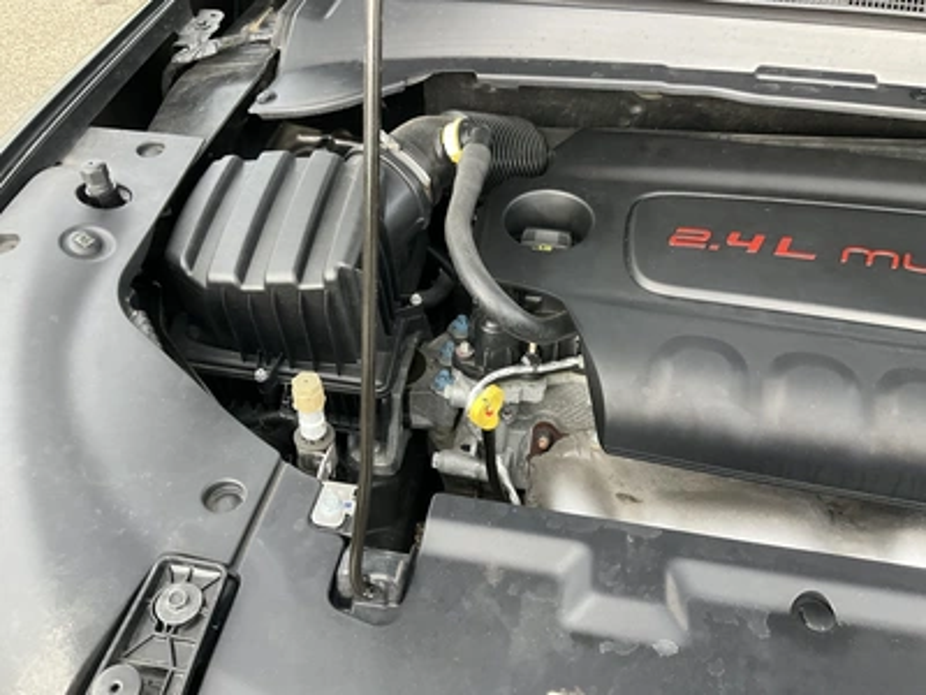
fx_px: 776
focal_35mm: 29
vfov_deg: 48.2
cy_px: 348
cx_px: 463
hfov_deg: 61.7
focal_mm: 3
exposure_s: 1/60
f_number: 1.8
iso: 125
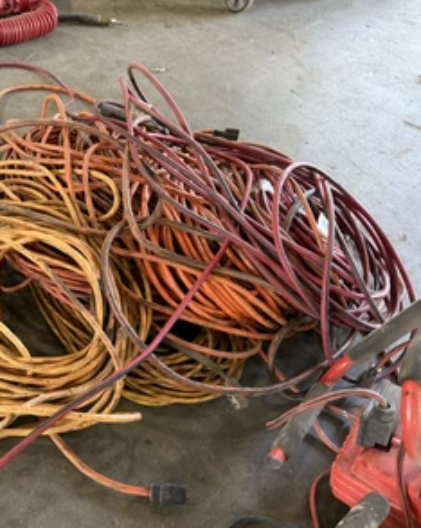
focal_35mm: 32
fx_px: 499
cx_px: 104
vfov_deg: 55.7
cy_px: 267
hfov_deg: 44.2
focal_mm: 6.76
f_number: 1.78
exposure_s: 1/60
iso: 160
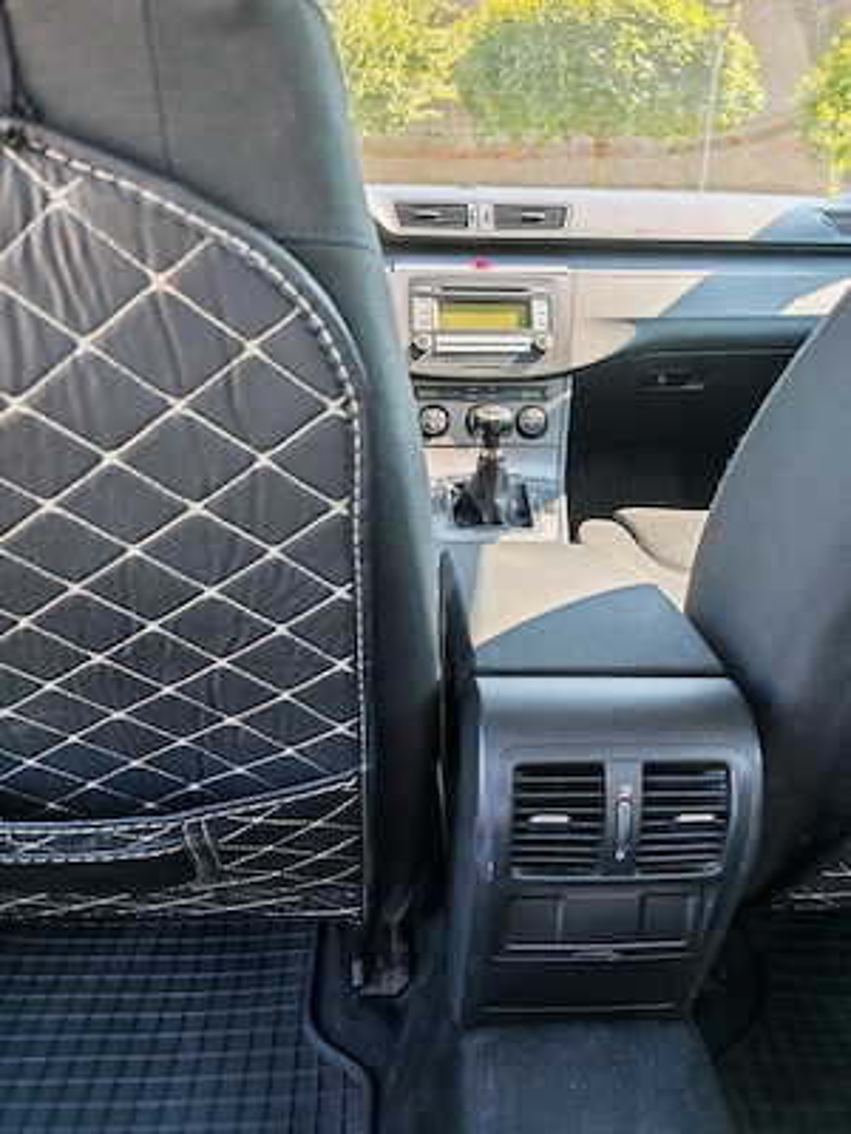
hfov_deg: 56.8
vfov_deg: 71.6
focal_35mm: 24
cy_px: 567
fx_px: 787
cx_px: 426
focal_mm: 6.83
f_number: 2
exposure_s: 1/290
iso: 100
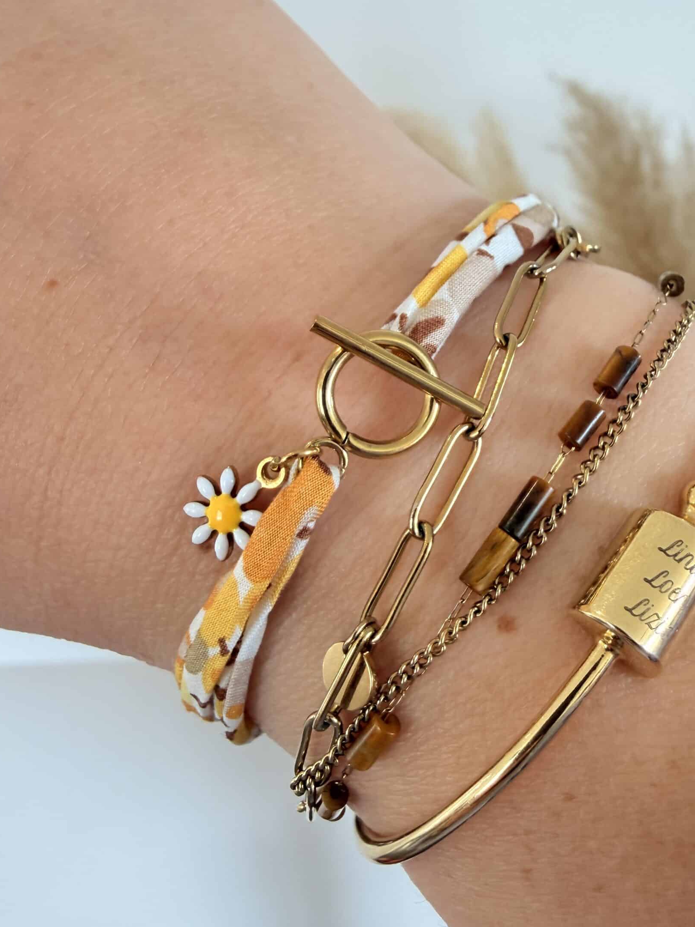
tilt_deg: -13.5
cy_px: 391
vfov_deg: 56.6
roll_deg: -1.4
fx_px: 857
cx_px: 417
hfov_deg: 43.9
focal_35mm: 32
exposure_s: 1/50
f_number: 2.2
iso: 200
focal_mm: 2.22
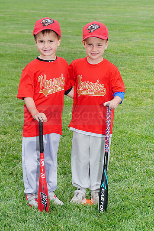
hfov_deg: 12.2
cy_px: 111
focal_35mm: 112
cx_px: 73
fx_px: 718
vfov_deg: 18.3
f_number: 9
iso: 200
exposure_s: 1/250
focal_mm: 103
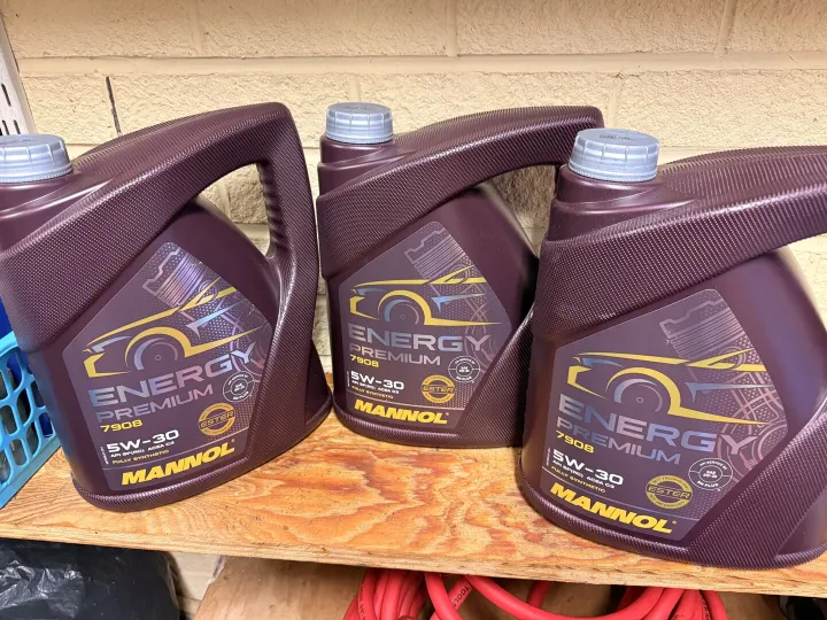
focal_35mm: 24
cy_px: 310
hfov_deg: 71.6
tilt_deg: -28.5
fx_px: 573
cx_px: 414
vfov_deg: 56.8
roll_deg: +1.4
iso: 500
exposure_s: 1/50
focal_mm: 6.76
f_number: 1.78
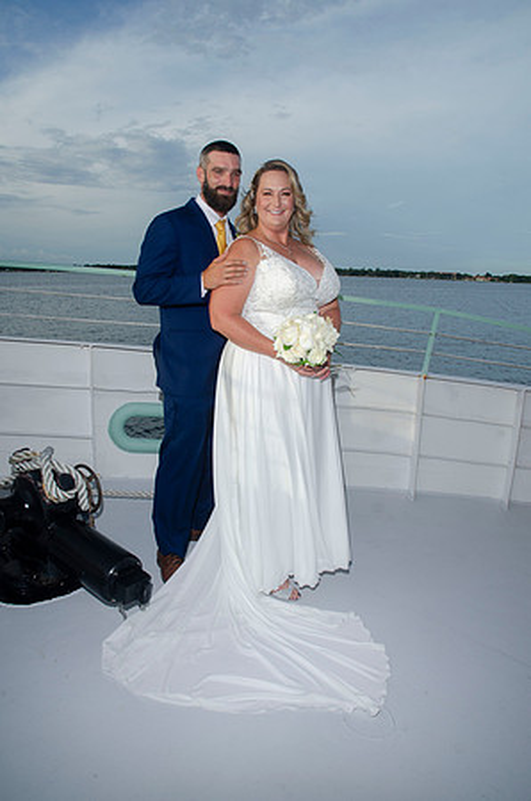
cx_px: 266
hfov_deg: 47.7
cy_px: 400
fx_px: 600
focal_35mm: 27
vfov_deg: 67.5
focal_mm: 18
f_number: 8
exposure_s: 1/250
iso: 100
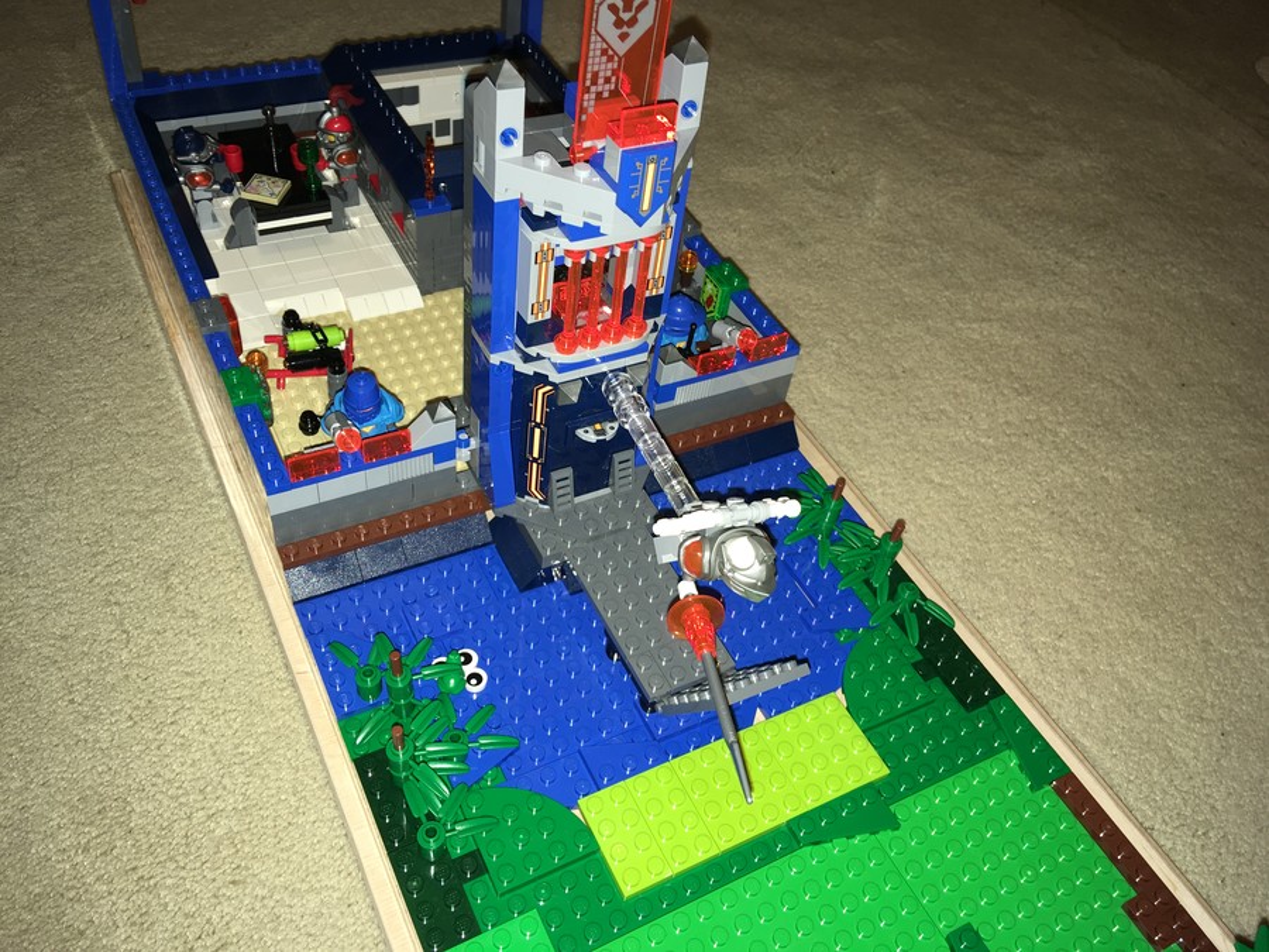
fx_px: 1063
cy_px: 476
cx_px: 634
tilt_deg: -47.3
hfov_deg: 61.7
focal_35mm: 29
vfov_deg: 48.2
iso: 25
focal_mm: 4.15
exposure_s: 1/17
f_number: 2.2
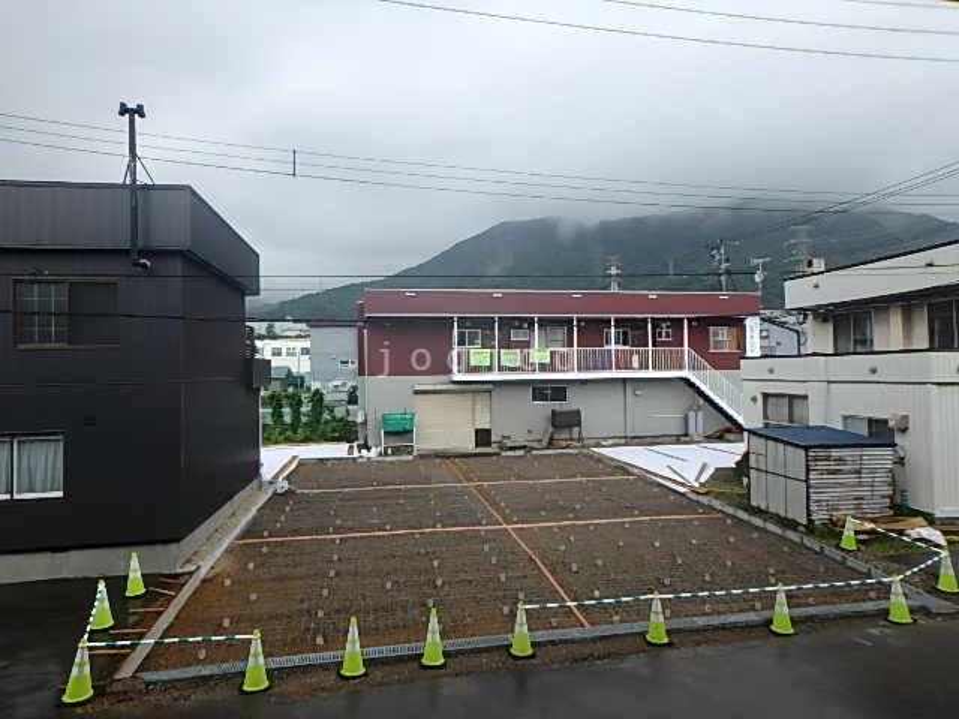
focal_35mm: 21
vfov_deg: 63.4
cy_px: 360
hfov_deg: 79.0
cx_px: 480
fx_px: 582
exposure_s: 1/250
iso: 125
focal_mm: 3.7
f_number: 3.5
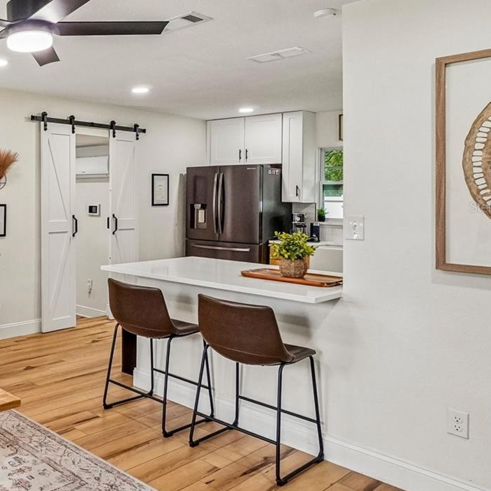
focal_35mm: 29
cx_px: -27
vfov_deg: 55.4
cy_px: 207
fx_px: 465
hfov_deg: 44.8
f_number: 8
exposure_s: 1/30
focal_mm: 10
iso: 500
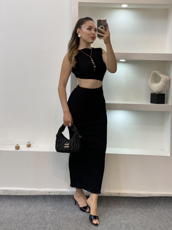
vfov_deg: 36.8
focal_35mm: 52
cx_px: 86
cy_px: 115
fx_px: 345
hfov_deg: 28.0
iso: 80
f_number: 2
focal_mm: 6
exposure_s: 1/100
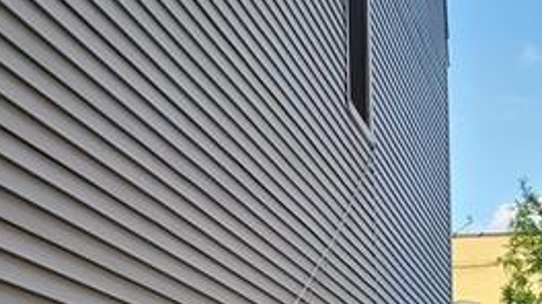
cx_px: 415
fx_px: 1580
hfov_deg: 19.3
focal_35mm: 110
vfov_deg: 10.6
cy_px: 450
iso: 40
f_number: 1.8
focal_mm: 5.4
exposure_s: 1/825
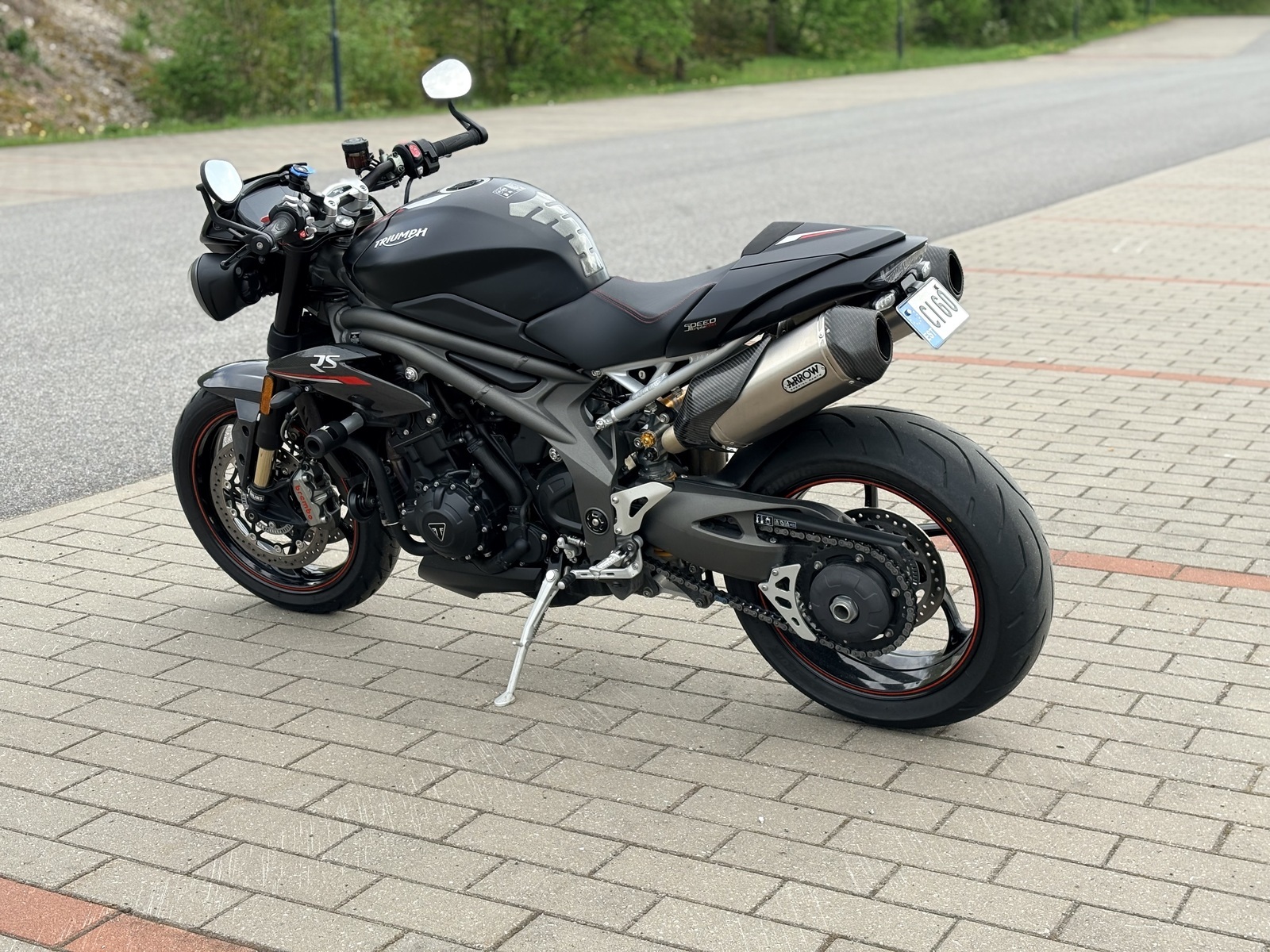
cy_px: 476
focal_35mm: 52
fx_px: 1908
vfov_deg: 28.0
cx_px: 635
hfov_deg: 36.8
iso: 50
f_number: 1.6
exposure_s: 1/873
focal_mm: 5.96
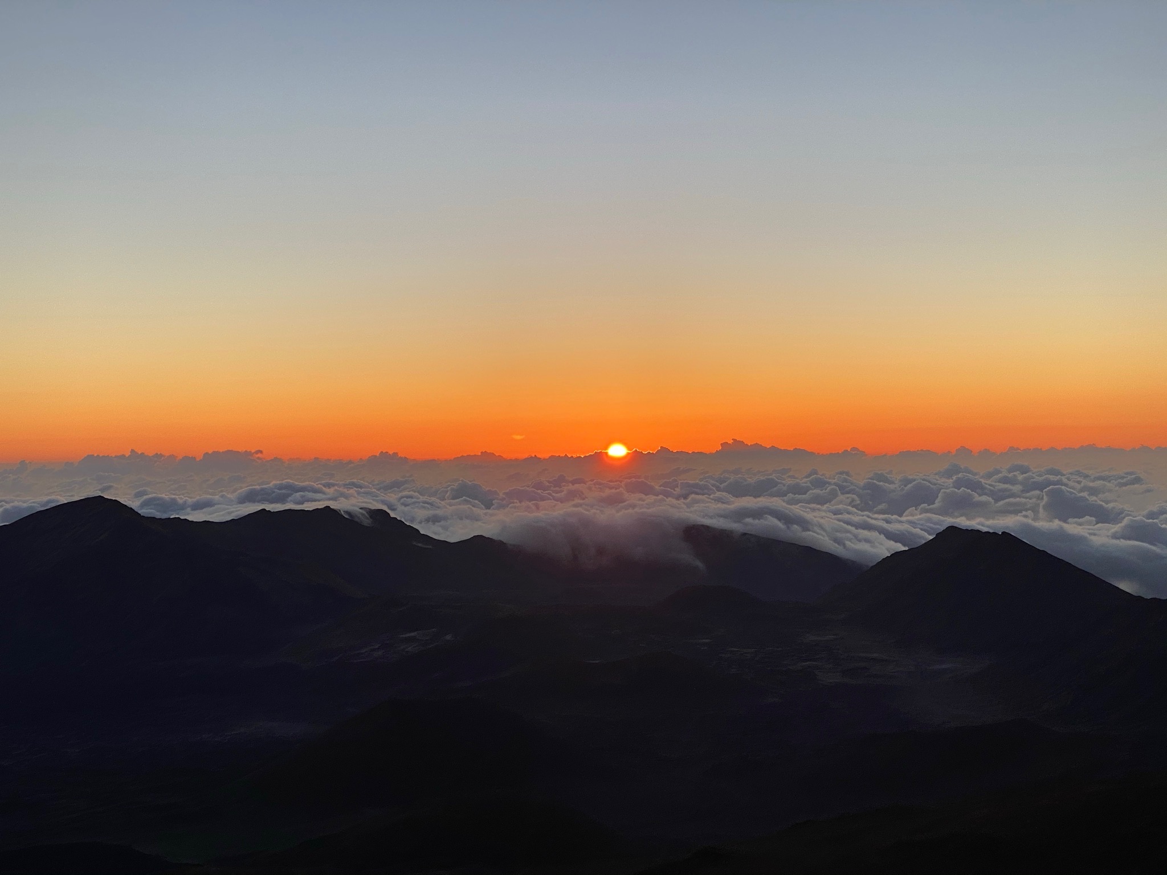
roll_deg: -0.3
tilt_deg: -1.5
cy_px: 438
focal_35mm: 52
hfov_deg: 36.8
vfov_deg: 28.0
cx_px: 584
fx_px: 1753
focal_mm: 6
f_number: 2
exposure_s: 1/345
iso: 20
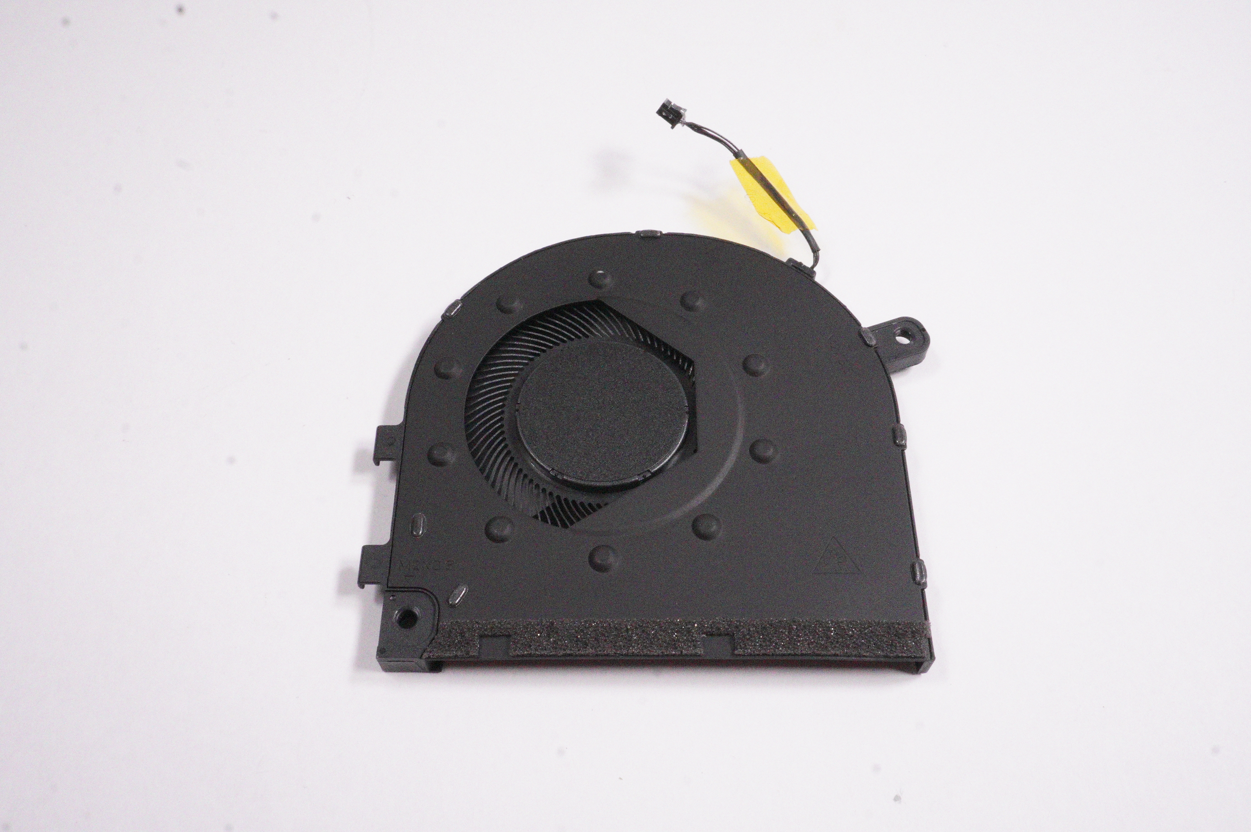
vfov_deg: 39.9
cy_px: 416
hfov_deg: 57.3
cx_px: 626
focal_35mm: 33
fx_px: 1146
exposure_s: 1/500
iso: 12800
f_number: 22
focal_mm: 22
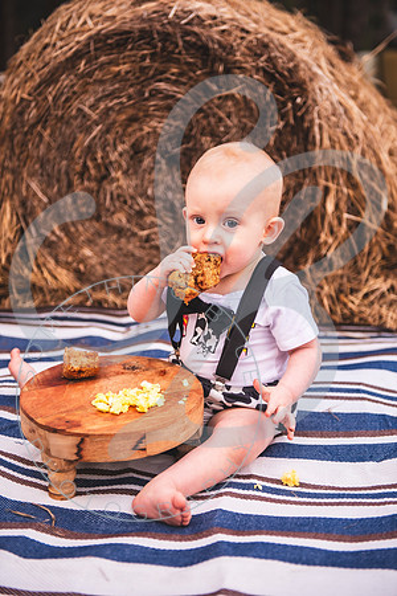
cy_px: 298
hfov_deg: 24.2
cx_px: 198
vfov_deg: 35.6
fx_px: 926
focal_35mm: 56
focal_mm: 56
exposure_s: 1/320
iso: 200
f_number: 2.8
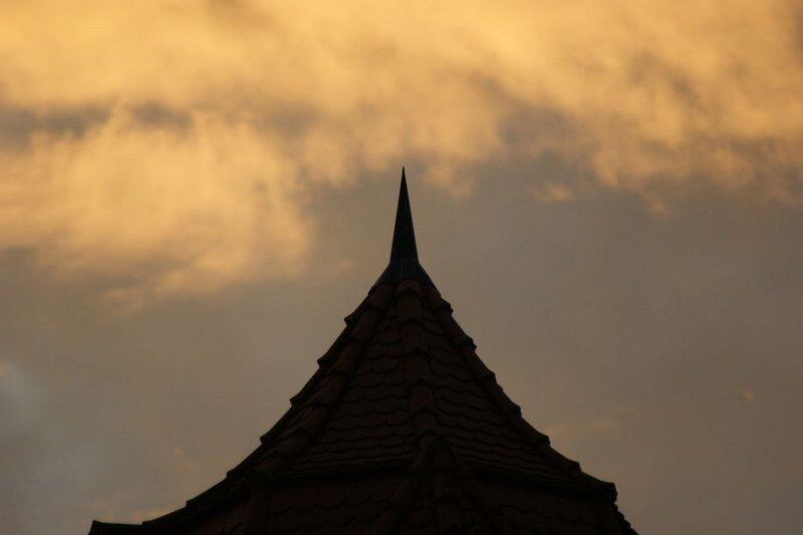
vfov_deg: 3.1
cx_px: 402
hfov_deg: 4.6
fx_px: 10035
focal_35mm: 450
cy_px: 268
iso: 400
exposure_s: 1/500
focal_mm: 300
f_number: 6.3
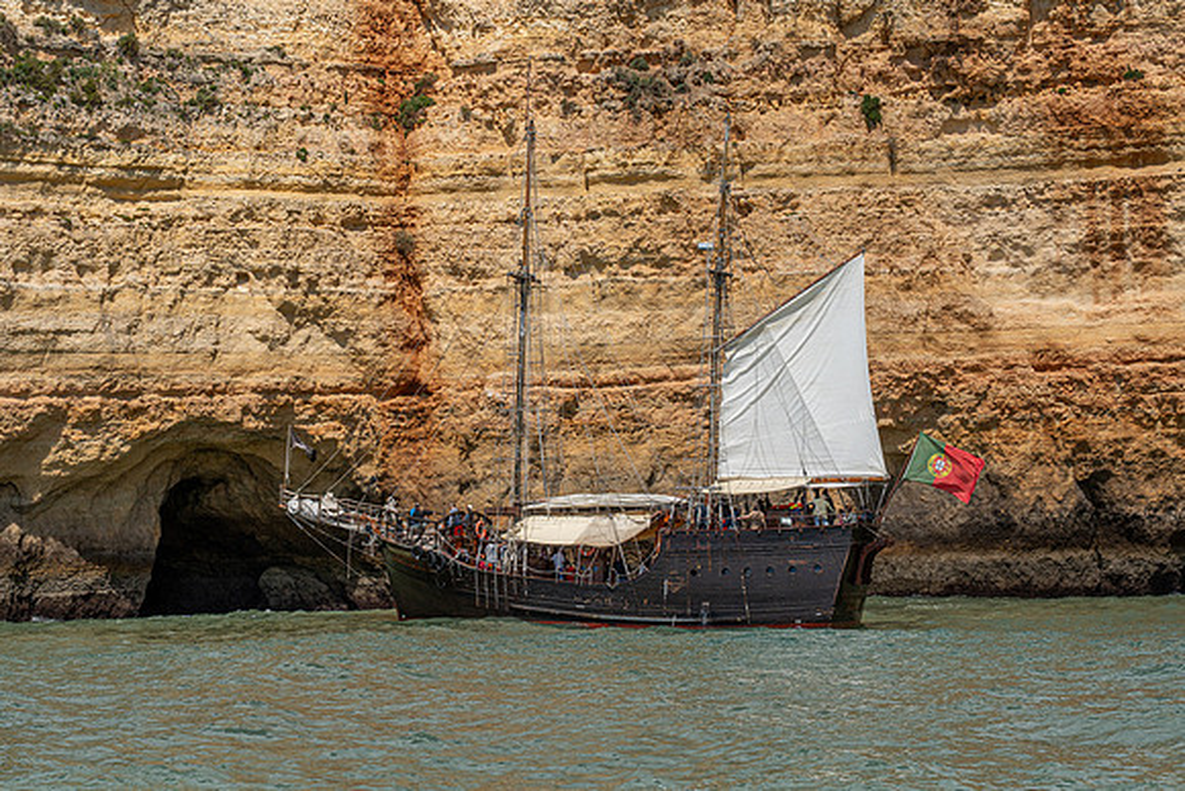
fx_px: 2627
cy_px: 393
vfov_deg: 17.1
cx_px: 510
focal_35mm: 80
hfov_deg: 25.4
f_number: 8
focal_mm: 70
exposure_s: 1/2000
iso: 250
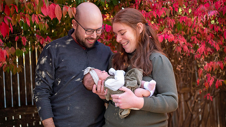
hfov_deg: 39.2
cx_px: 114
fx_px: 318
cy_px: 64
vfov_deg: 22.6
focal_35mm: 53
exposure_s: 1/2500
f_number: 2.5
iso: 3200
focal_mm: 50
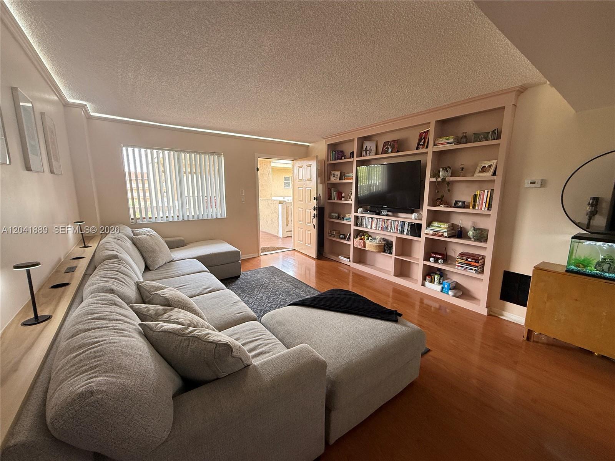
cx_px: 308
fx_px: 249
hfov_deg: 102.1
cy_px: 230
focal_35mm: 14
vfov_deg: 85.7
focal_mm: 2.22
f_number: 2.2
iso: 200
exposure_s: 1/99
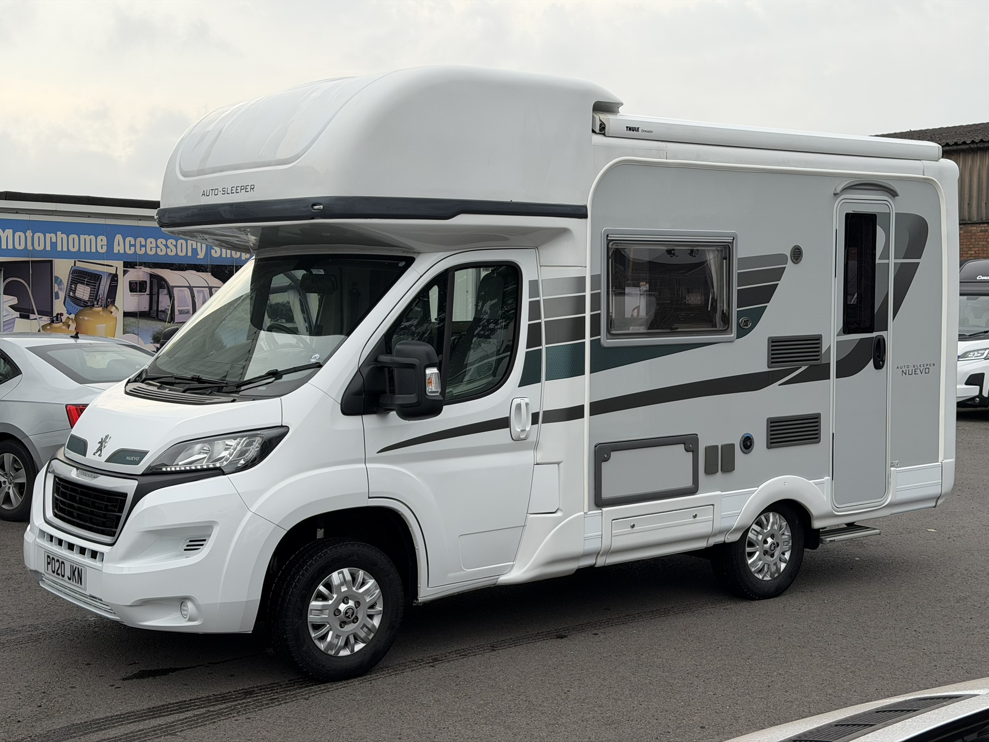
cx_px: 494
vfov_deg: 30.3
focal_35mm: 48
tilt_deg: -3.8
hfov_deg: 39.7
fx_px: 1371
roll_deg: -0.5
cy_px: 371
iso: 64
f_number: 1.78
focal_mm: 6.76
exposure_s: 1/2208
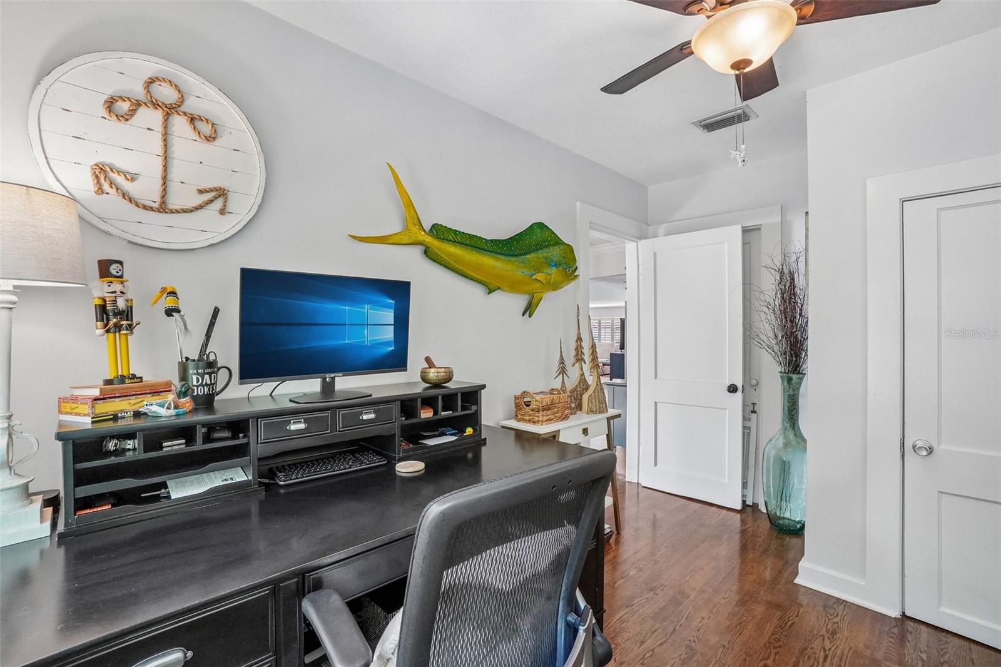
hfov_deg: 100.4
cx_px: 500
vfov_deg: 77.3
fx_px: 417
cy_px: 334
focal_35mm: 15
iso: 1250
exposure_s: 1/30
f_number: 8
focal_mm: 10
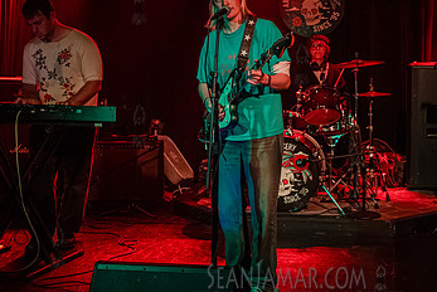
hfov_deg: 33.5
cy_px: 64
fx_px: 717
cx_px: 301
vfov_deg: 22.8
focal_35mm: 59
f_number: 3.2
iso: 16000
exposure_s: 1/250
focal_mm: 35
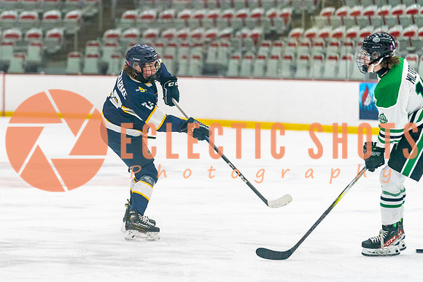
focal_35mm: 199
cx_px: 94
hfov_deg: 10.3
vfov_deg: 6.9
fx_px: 2338
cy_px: 171
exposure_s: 1/1250
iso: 3200
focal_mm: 128
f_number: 2.8
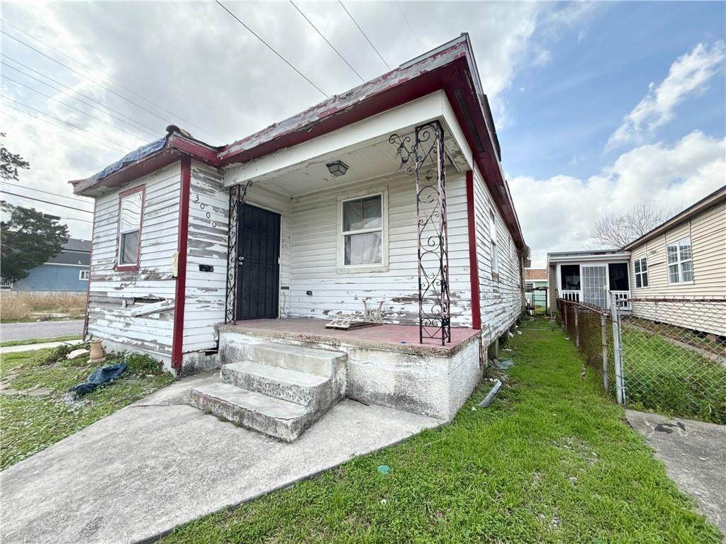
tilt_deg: +5.3
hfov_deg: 102.1
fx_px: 294
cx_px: 363
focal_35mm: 14
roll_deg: -0.8
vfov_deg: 85.7
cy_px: 272
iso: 64
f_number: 2.2
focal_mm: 2.22
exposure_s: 1/1001
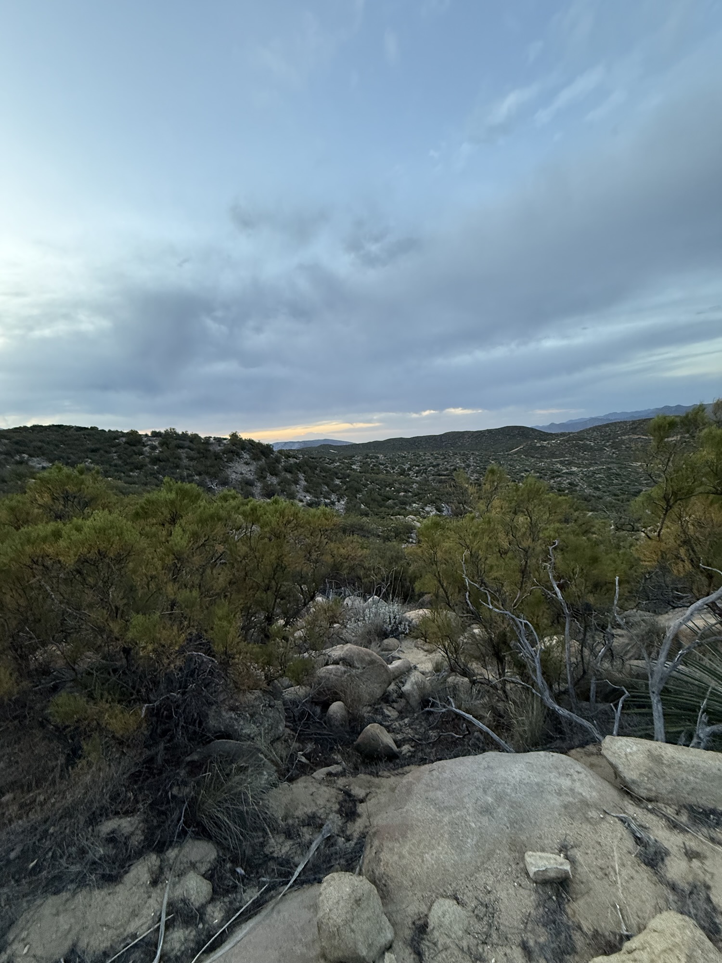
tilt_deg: -5.6
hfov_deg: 85.7
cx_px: 361
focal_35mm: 14
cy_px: 482
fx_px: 389
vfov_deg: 102.1
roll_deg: +4.4
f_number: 2.2
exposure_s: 1/83
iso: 400
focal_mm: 2.22
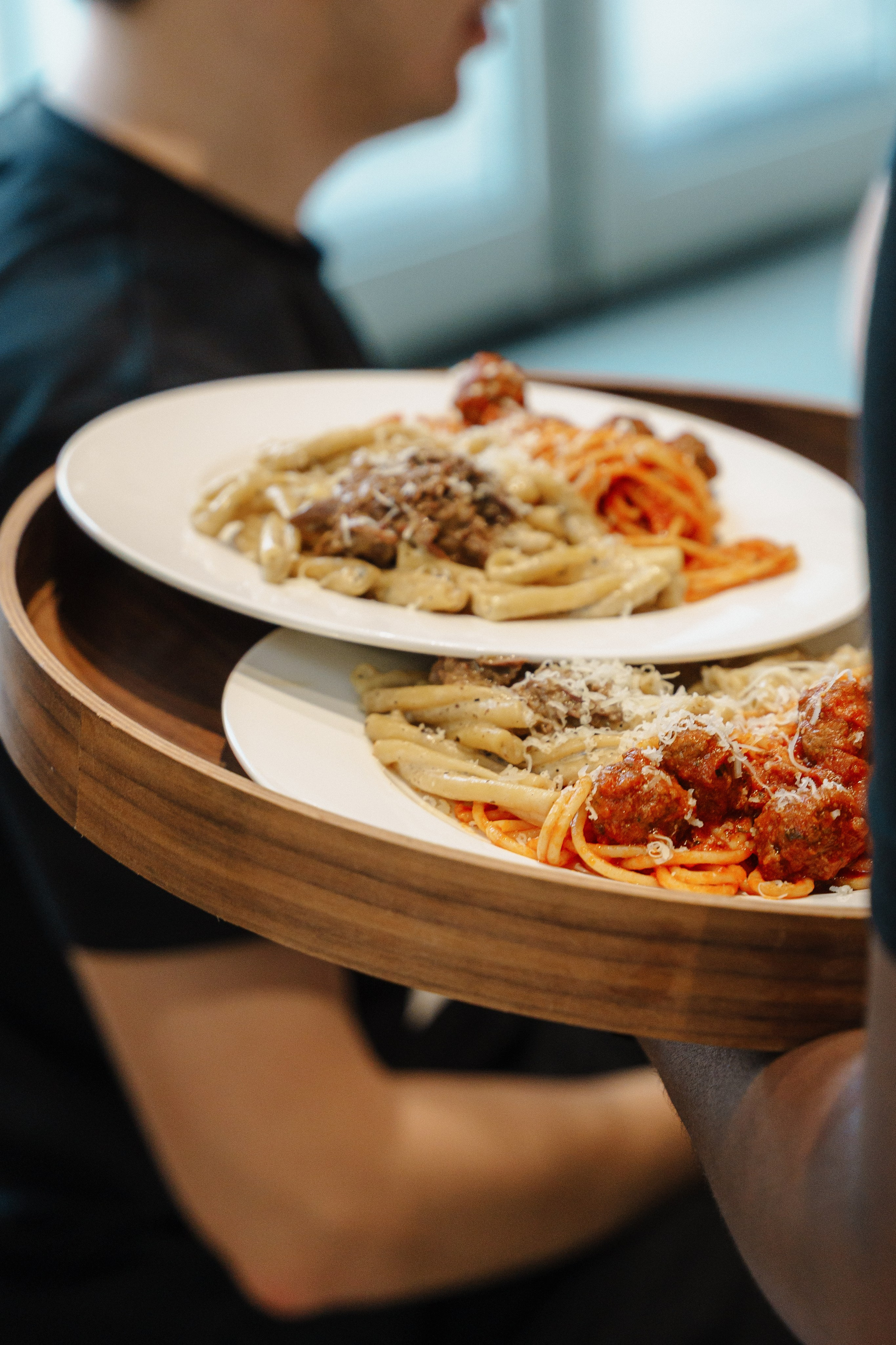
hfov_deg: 15.5
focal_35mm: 88
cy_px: 672
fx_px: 3285
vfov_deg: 23.1
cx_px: 448
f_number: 2.8
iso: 640
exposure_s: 1/160
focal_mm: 59.2
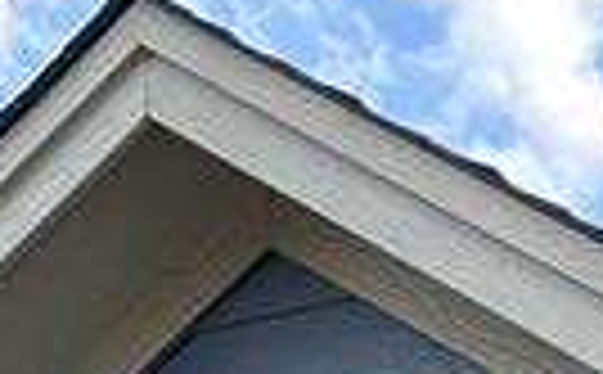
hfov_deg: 9.9
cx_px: 1278
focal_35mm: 195
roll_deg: +0.3
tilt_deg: +6.3
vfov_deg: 5.7
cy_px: 1519
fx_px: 3197
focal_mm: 6.86
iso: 80
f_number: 1.78
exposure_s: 1/971
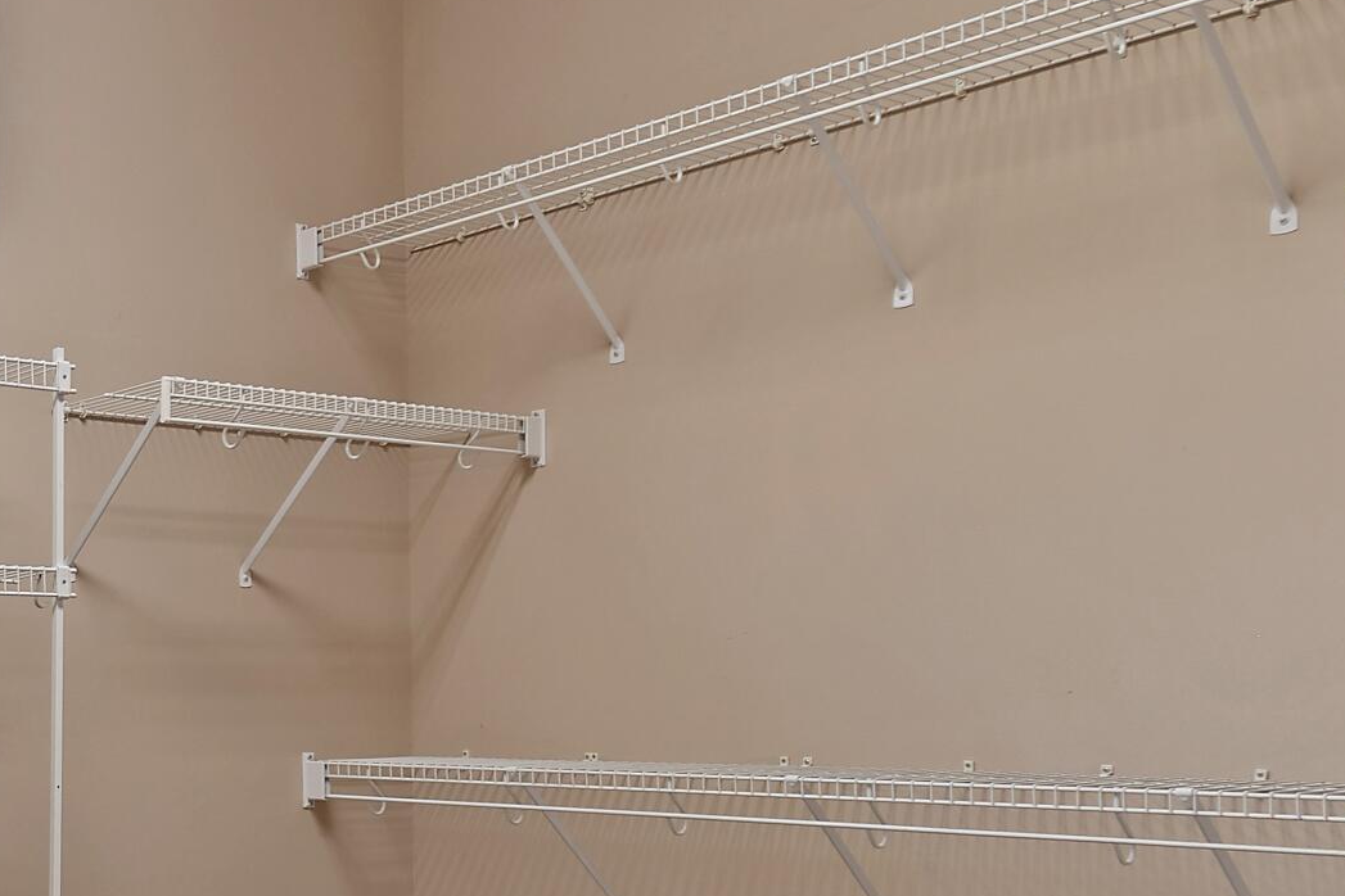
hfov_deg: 36.0
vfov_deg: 30.5
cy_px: 710
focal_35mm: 43
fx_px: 1606
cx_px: -244
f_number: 4.5
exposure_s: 1/6
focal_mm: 10
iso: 100
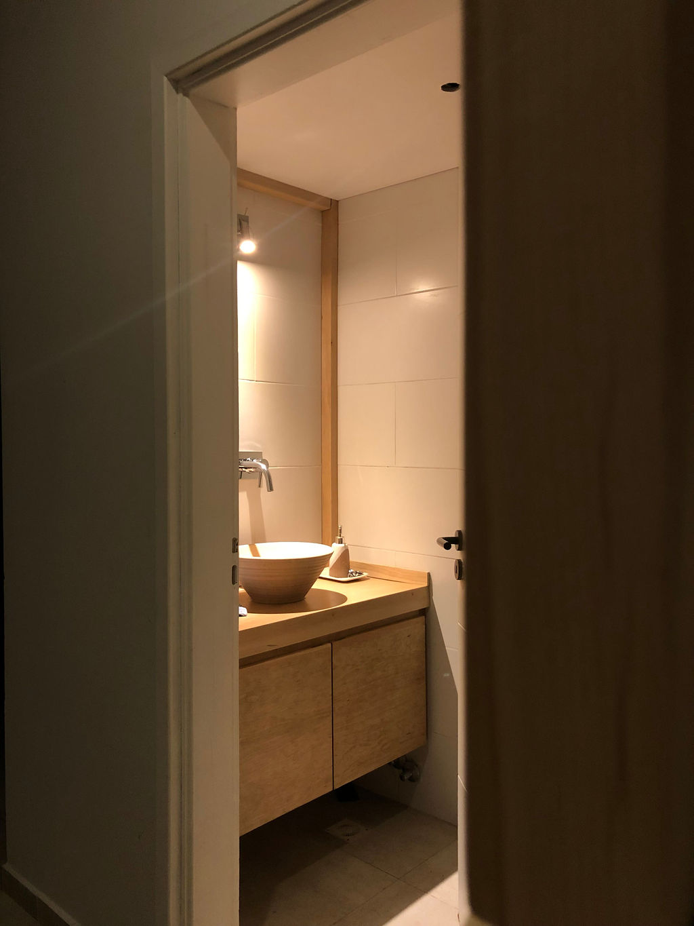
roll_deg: -0.3
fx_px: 748
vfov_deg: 63.4
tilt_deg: +0.0
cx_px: 347
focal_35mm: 28
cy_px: 463
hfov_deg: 49.8
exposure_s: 1/17
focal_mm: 4
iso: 80
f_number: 1.8
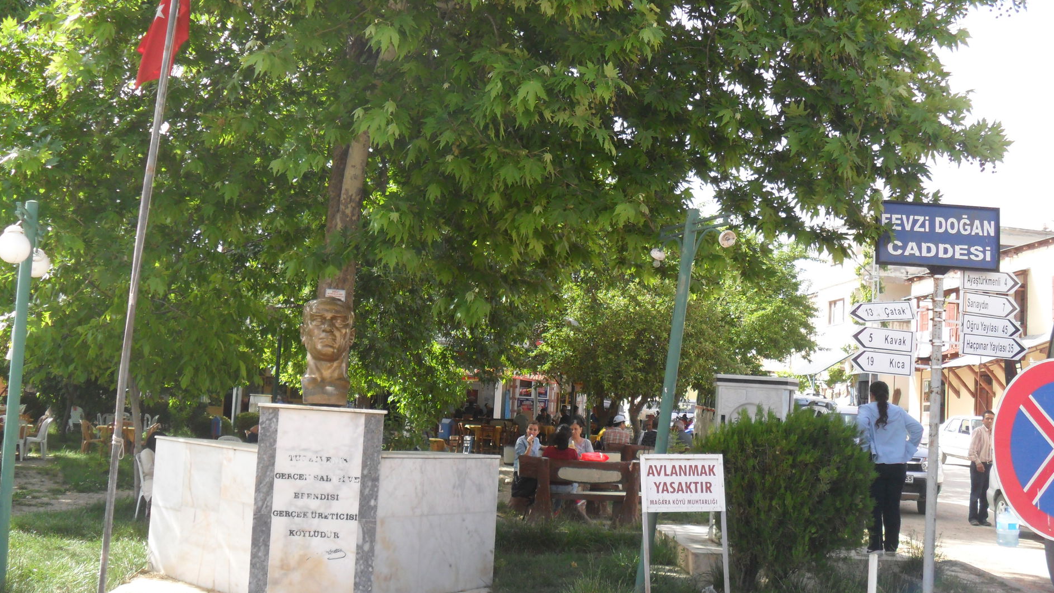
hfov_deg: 51.6
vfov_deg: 30.4
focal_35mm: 39
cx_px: 520
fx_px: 1090
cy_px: 295
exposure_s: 1/250
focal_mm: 6.3
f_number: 3
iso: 80
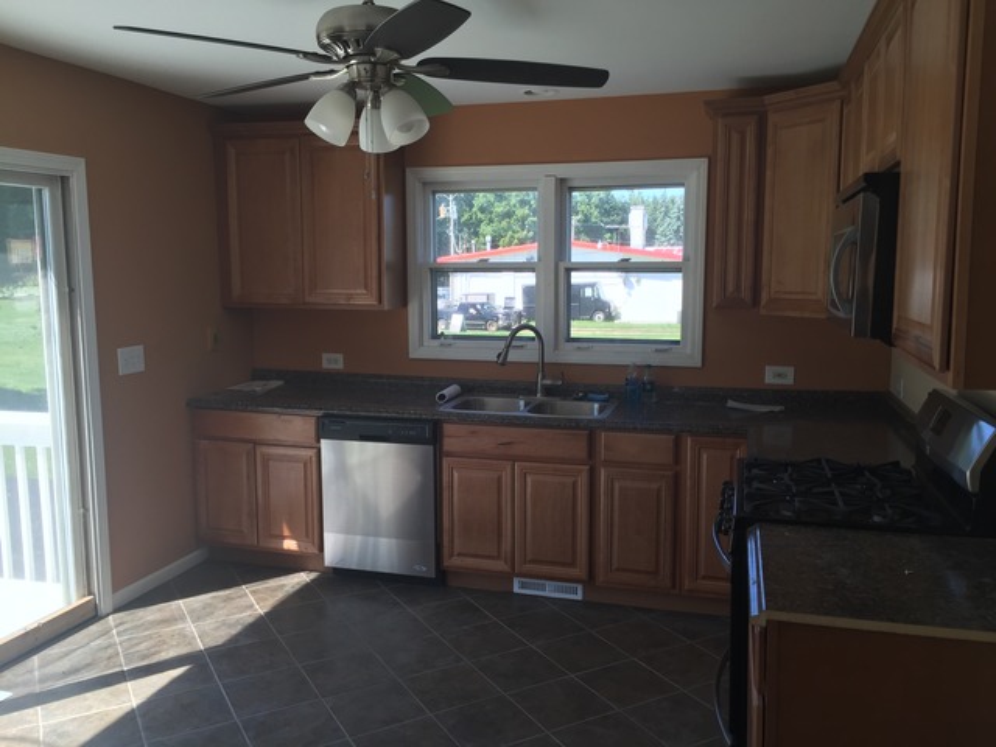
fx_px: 834
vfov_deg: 48.2
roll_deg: -1.3
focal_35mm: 29
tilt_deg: -6.5
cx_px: 498
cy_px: 374
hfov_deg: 61.7
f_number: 2.2
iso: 32
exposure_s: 1/253
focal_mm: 4.15
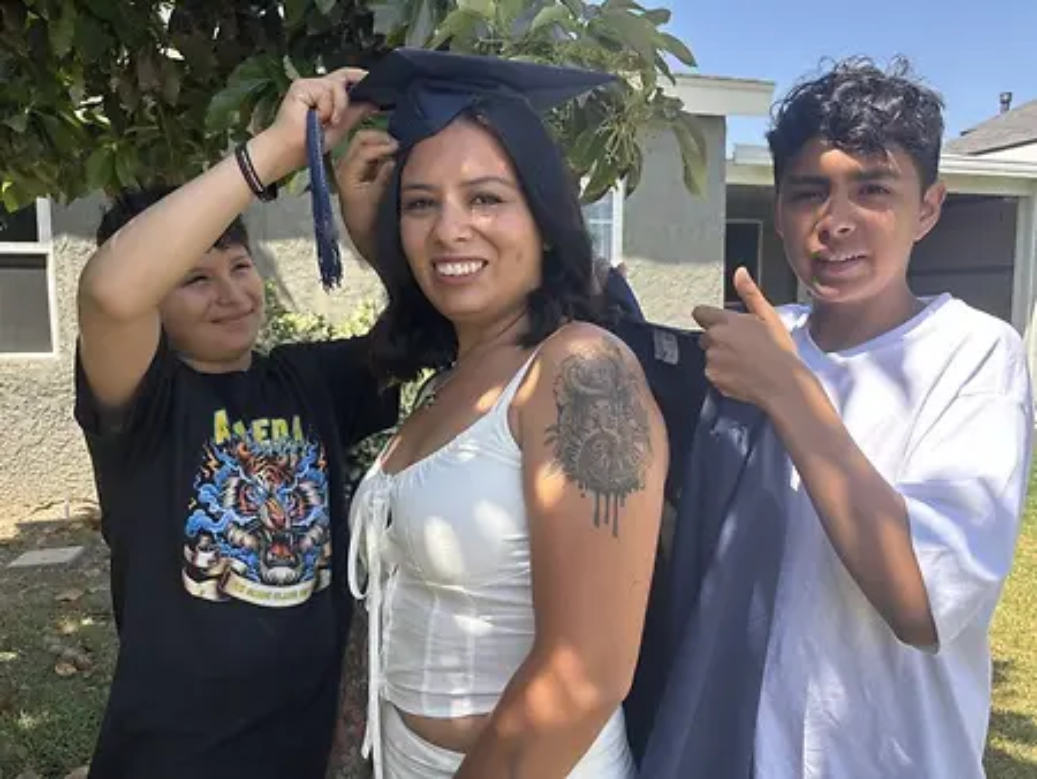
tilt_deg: -4.9
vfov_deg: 53.1
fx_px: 779
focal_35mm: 26
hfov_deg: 67.3
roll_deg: +0.3
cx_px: 518
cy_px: 390
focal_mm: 5.96
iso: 50
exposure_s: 1/520
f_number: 1.6
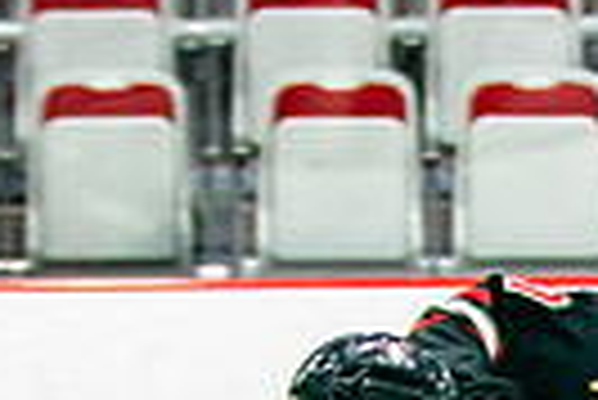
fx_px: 11590
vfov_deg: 2.0
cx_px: 1112
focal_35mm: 697
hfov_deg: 2.9
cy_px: 1046
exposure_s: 1/640
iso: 320
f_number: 2.8
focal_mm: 85
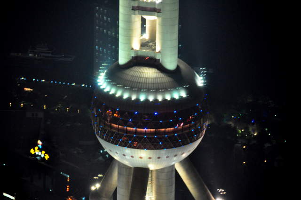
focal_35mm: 300
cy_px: 100
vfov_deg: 4.6
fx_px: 2505
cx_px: 150
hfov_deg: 6.9
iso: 2000
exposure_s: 1/15
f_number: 5.6
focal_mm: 200
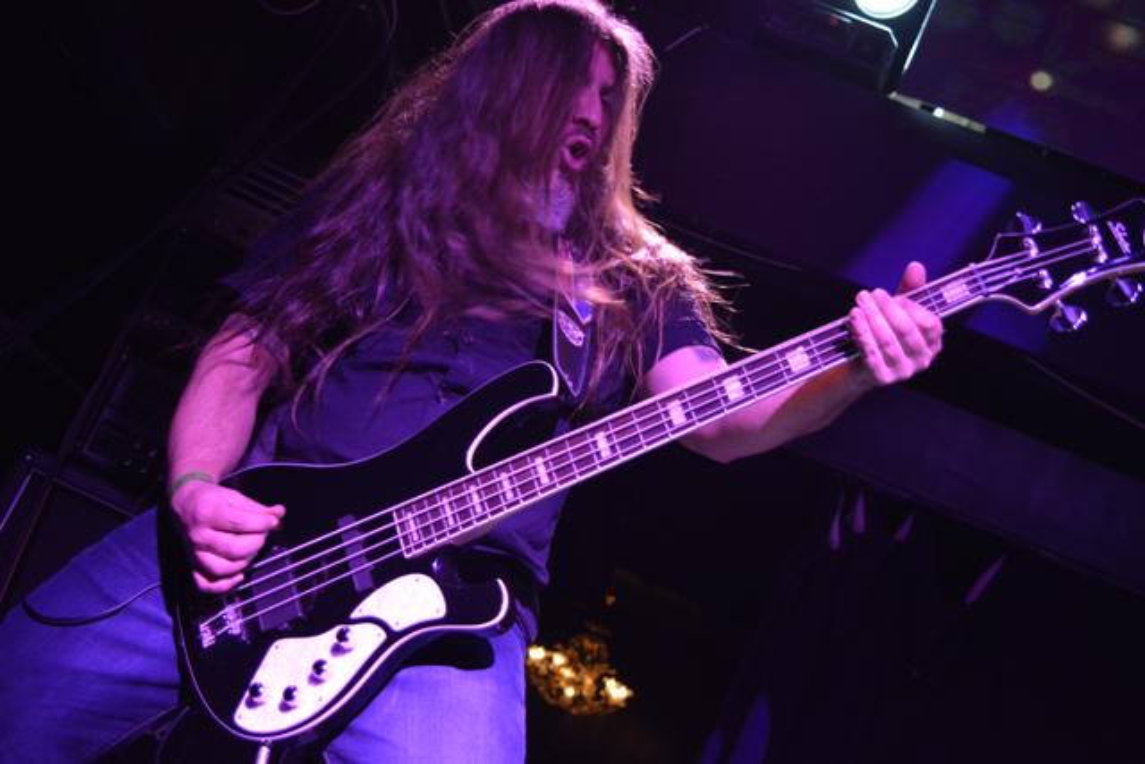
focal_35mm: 57
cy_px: 382
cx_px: 572
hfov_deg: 35.0
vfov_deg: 23.8
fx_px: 1813
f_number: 4.8
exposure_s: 1/60
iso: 1250
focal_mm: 38
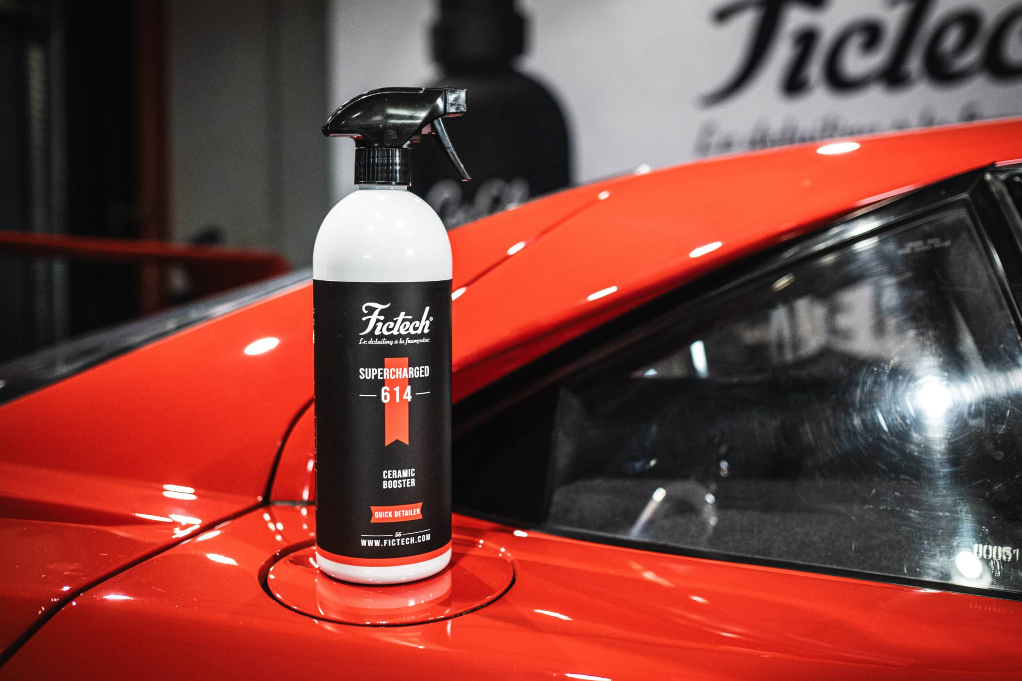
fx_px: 1022
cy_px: 332
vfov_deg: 36.9
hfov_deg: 53.1
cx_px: 519
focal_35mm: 36
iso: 1600
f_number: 2
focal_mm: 23
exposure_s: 1/80
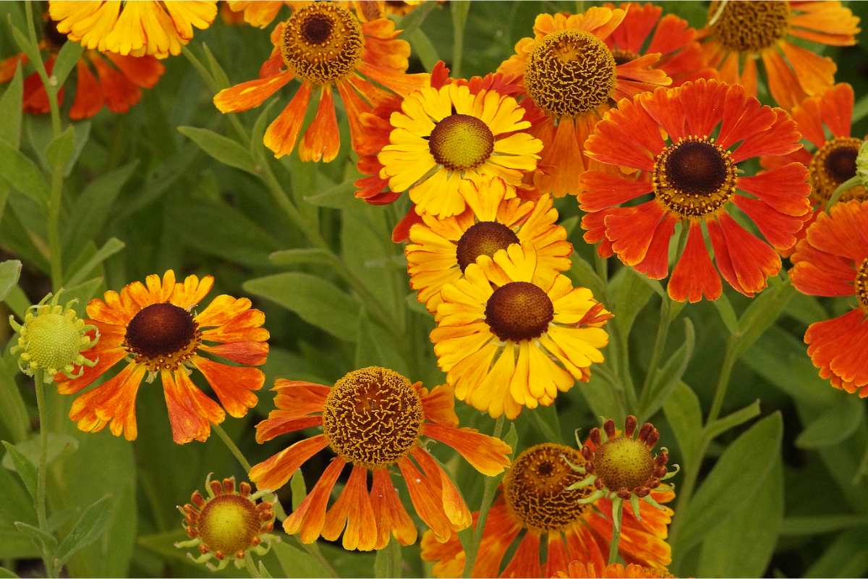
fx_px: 3616
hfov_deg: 13.7
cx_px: 434
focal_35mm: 150
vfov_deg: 9.1
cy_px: 290
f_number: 13
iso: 1600
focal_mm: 100
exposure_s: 1/160
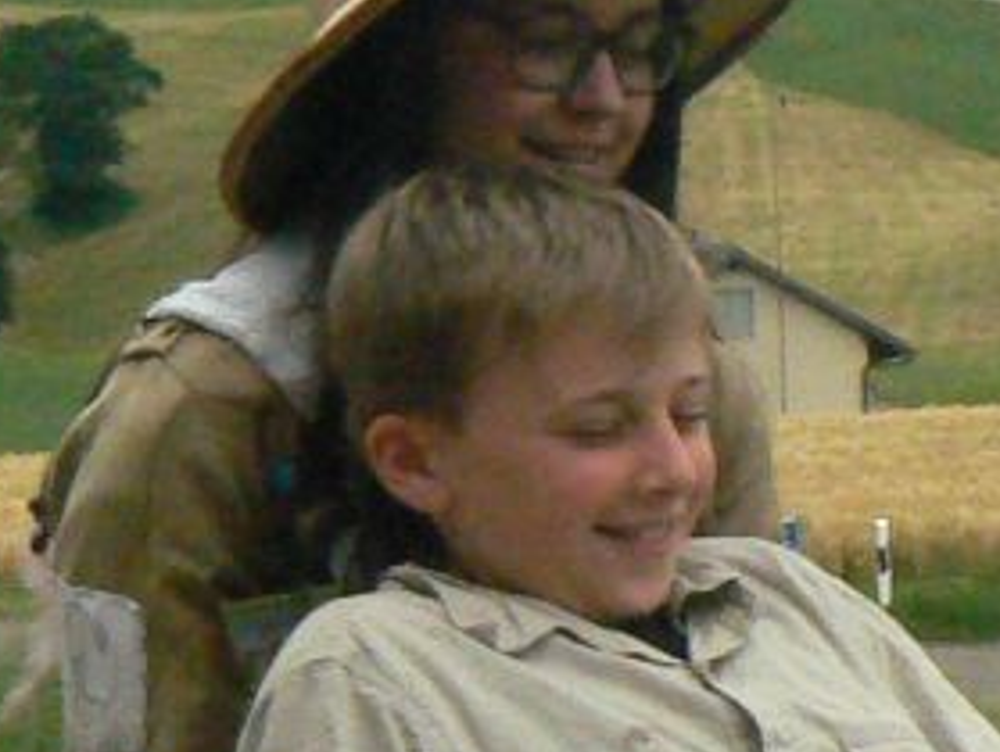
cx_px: 1552
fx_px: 6855
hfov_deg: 8.2
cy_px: 494
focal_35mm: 237
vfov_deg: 6.3
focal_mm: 7.7
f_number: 7.1
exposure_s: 1/400
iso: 400
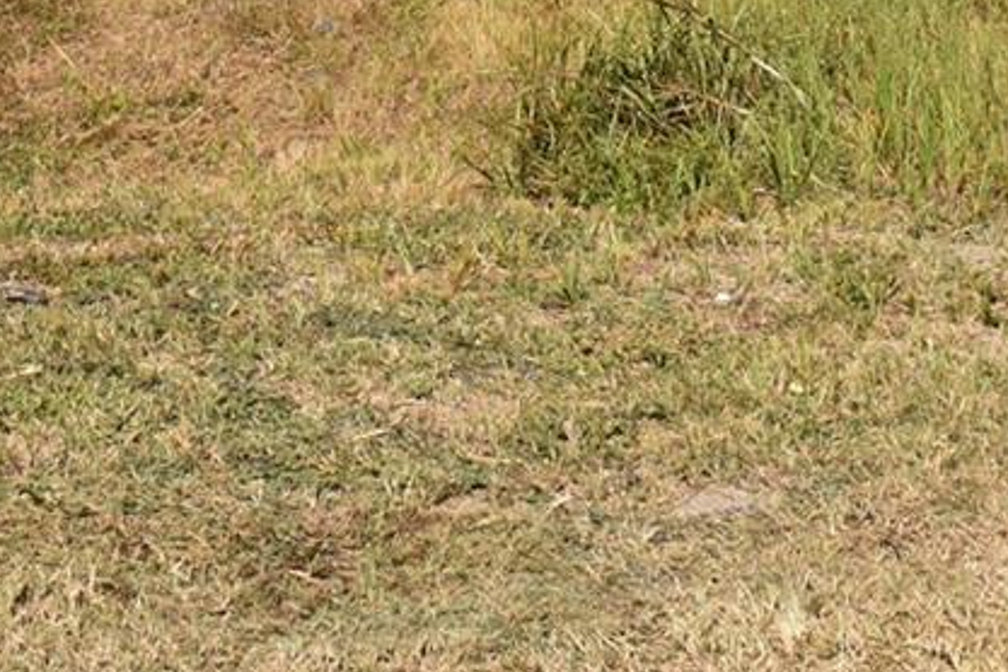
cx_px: 179
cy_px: -498
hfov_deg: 17.6
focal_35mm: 115
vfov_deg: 11.2
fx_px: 3220
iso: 100
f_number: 10
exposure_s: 1/400
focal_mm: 20
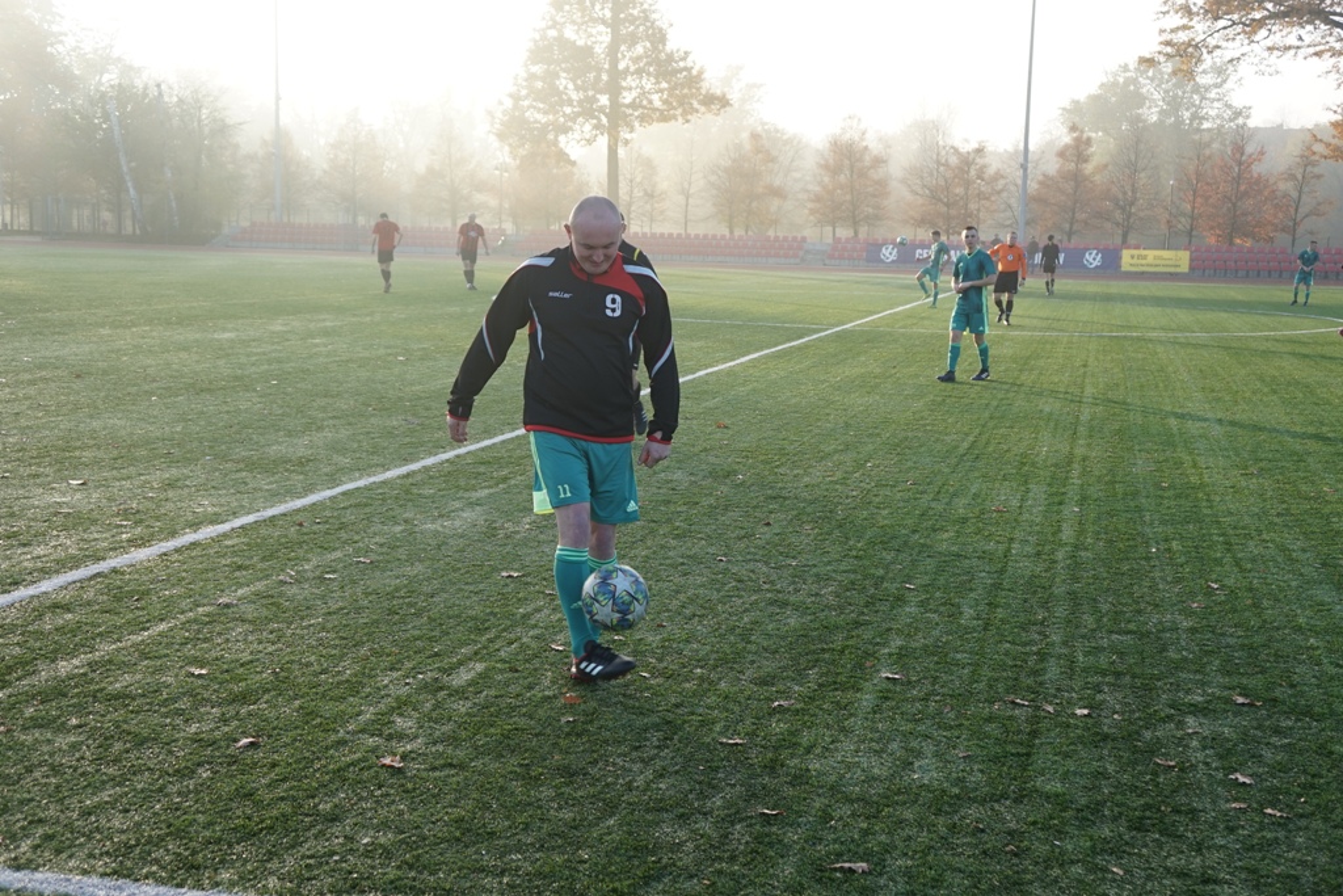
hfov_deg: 46.4
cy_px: 448
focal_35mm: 42
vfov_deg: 31.9
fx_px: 1567
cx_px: 672
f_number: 4.5
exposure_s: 1/160
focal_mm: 28
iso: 100
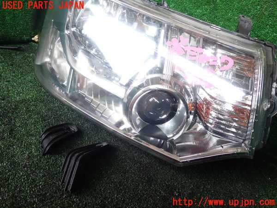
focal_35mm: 30
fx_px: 240
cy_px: 104
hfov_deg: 60.0
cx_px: 138
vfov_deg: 46.8
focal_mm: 5.4
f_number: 2.3
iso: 100
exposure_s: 1/80
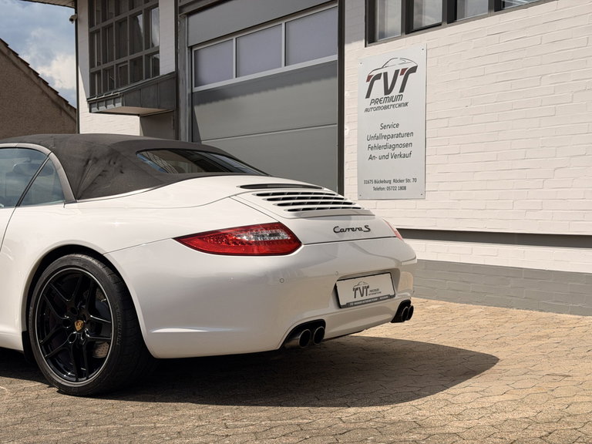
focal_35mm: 48
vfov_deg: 30.3
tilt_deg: -1.1
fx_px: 821
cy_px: 222
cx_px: 296
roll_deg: +0.1
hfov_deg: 39.7
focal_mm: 6.76
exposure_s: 1/7874
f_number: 1.78
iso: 64
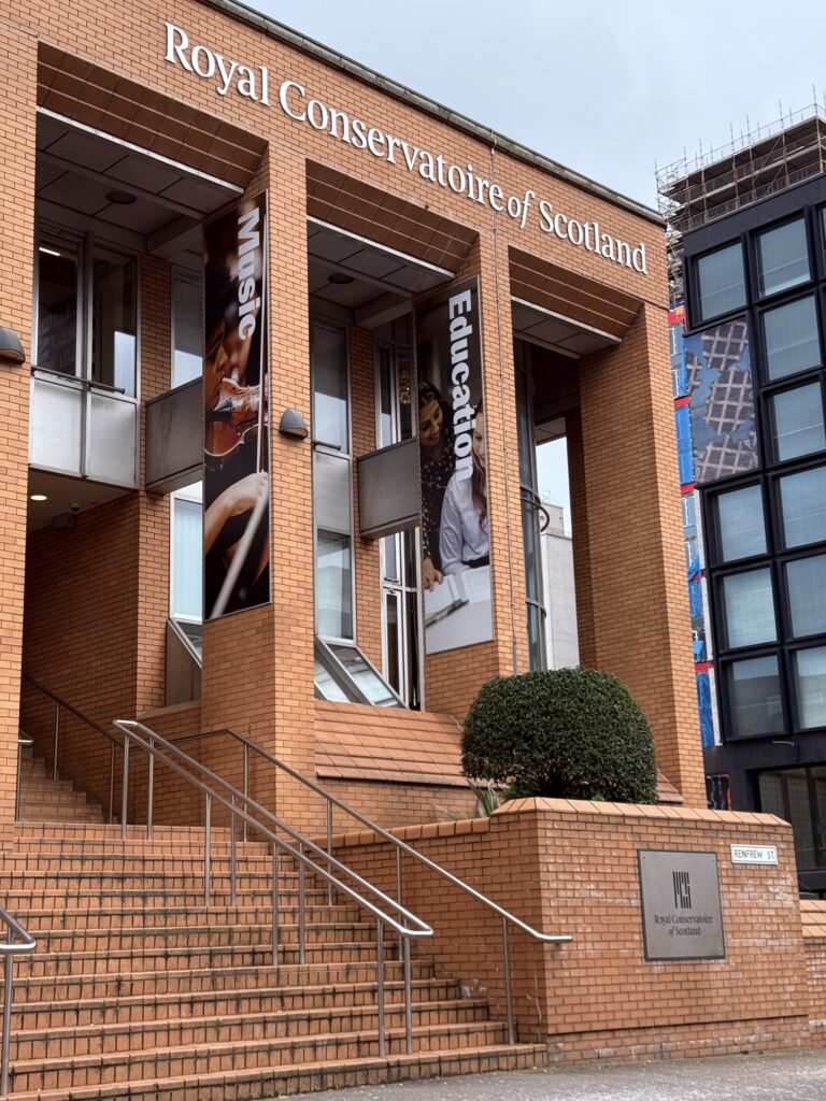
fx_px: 1527
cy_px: 550
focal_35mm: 48
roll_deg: +1.0
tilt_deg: +14.8
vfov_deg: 39.7
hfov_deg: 30.3
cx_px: 413
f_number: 1.78
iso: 80
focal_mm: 6.76
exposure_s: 1/1264
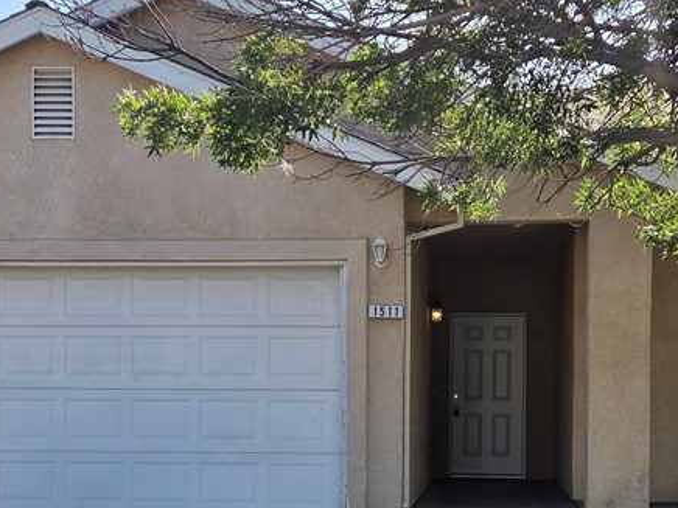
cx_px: 407
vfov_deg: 26.5
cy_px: 410
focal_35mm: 54
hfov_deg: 35.4
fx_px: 1058
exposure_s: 1/2210
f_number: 1.8
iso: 80
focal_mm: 5.4
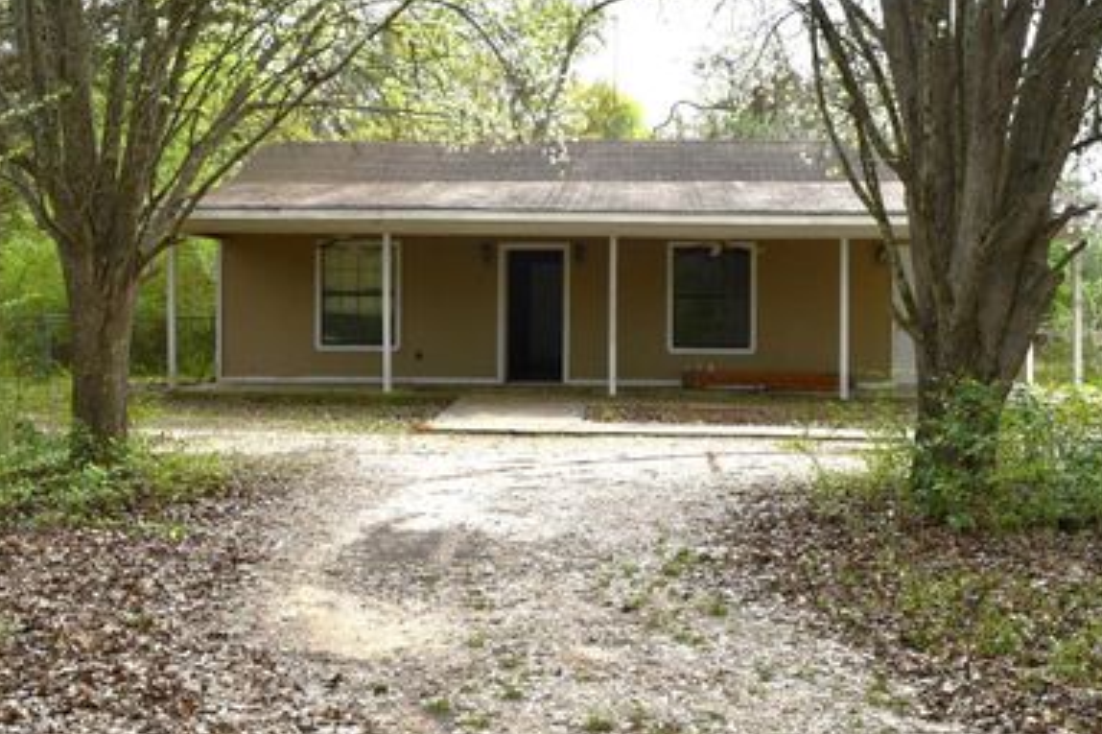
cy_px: 304
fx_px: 1438
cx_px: 524
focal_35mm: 47
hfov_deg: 41.9
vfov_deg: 28.6
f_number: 8
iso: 160
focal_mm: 24
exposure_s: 1/250
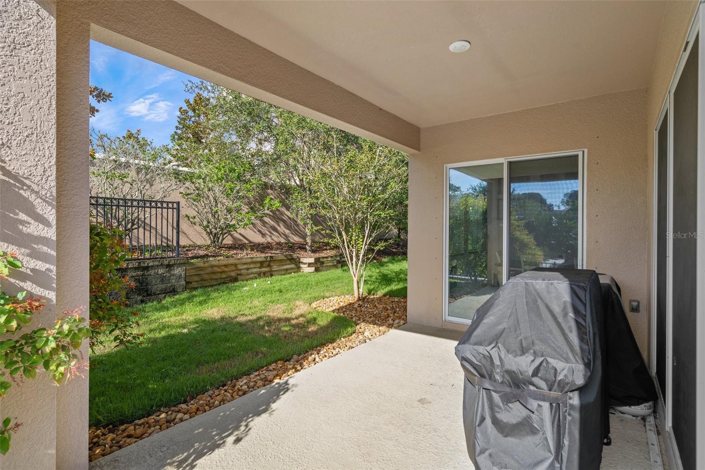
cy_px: 235
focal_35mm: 17
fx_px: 333
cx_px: 352
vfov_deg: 70.4
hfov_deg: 93.3
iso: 320
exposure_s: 1/20
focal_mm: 17
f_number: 8
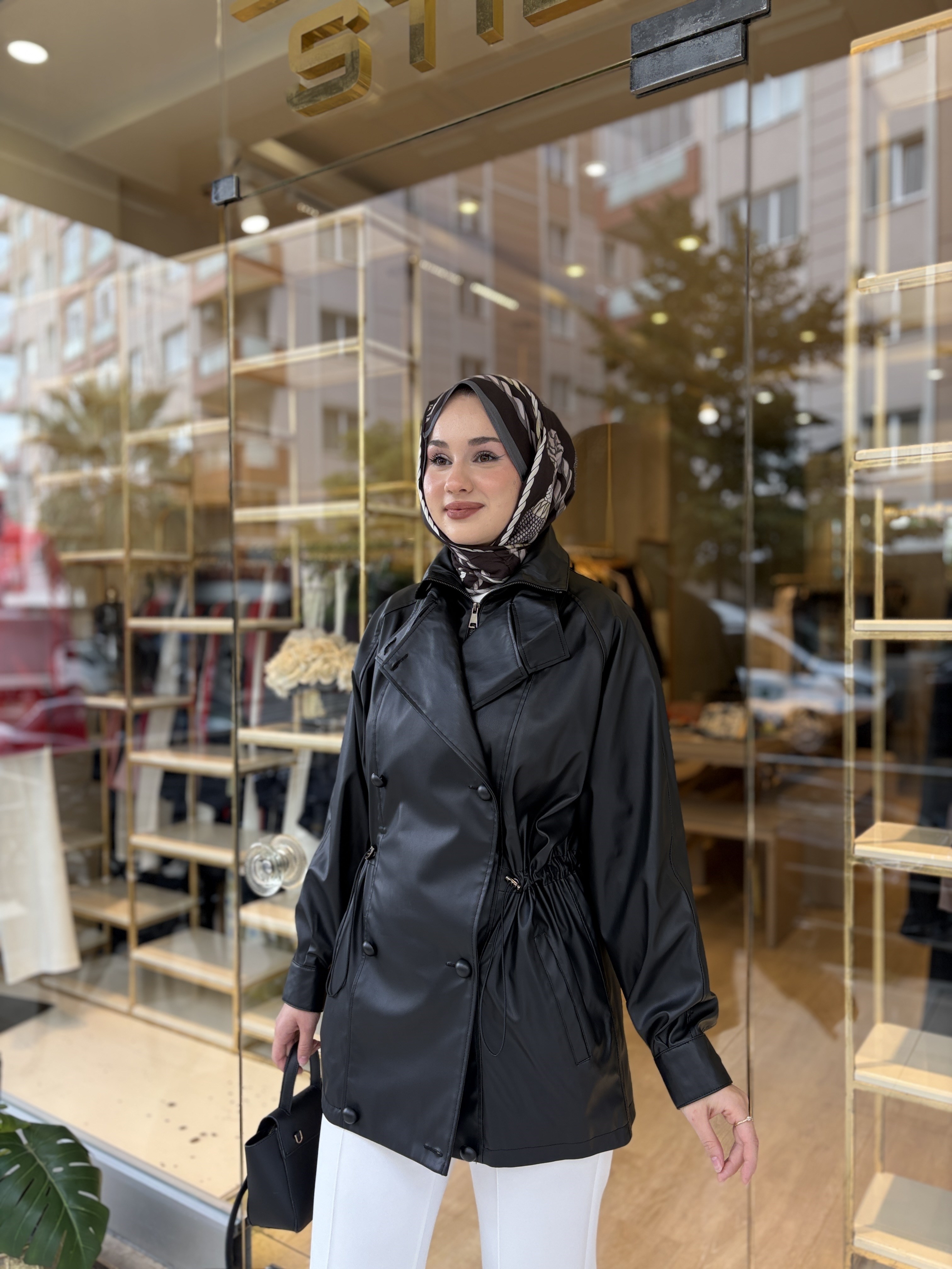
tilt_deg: -0.4
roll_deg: +1.1
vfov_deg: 67.3
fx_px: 953
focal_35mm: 26
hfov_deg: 53.1
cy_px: 634
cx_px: 476
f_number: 1.6
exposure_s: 1/133
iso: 32
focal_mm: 5.96
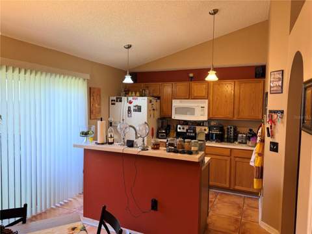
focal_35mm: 24
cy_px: 117
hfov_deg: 71.6
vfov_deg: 56.8
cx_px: 156
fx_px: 216
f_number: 1.78
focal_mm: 6.76
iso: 200
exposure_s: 1/120
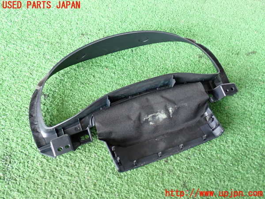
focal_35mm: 36
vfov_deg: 39.7
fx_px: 276
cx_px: 132
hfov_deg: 51.4
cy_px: 100
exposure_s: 1/40
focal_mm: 6.37
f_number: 2.5
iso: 320
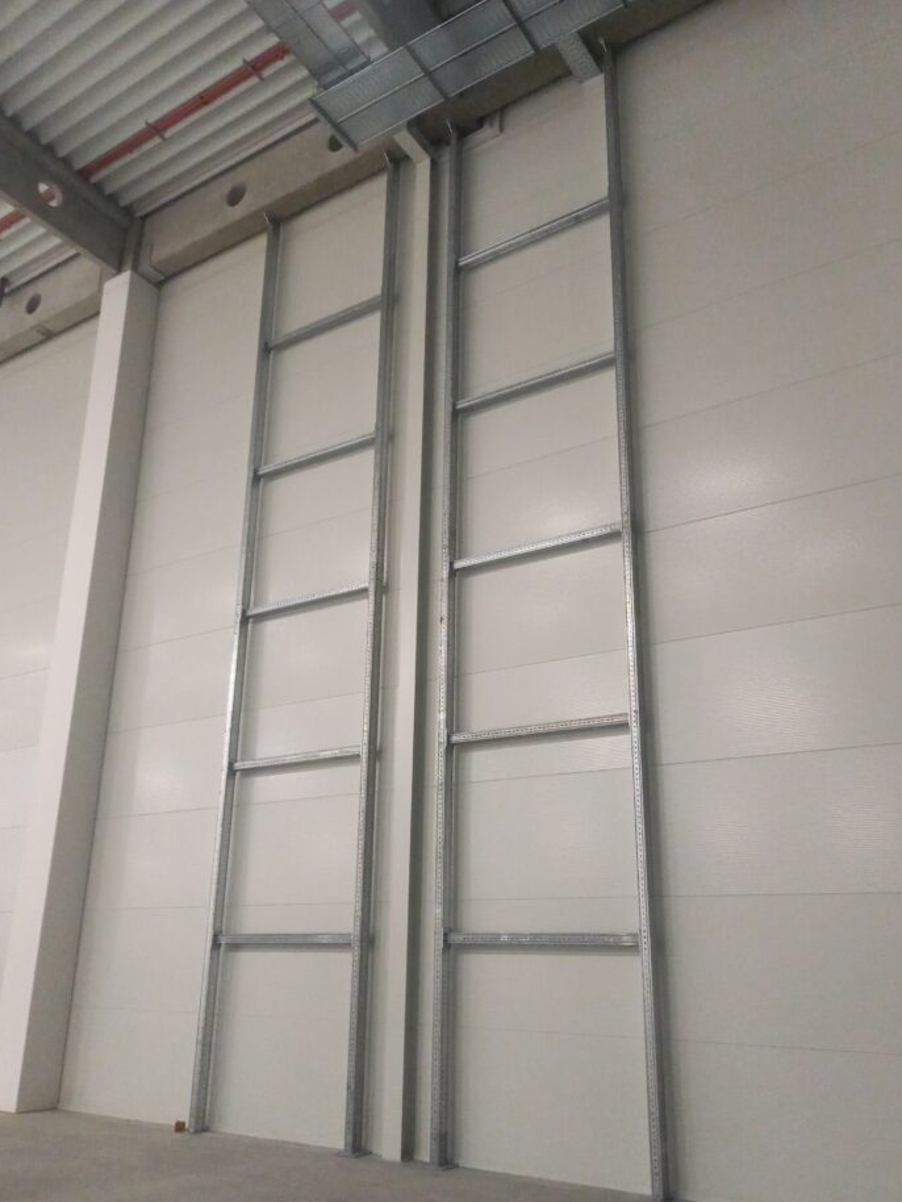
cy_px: 633
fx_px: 972
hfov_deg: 49.8
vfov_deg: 63.4
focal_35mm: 28
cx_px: 454
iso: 1250
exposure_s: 1/20
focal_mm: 4.65
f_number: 1.8
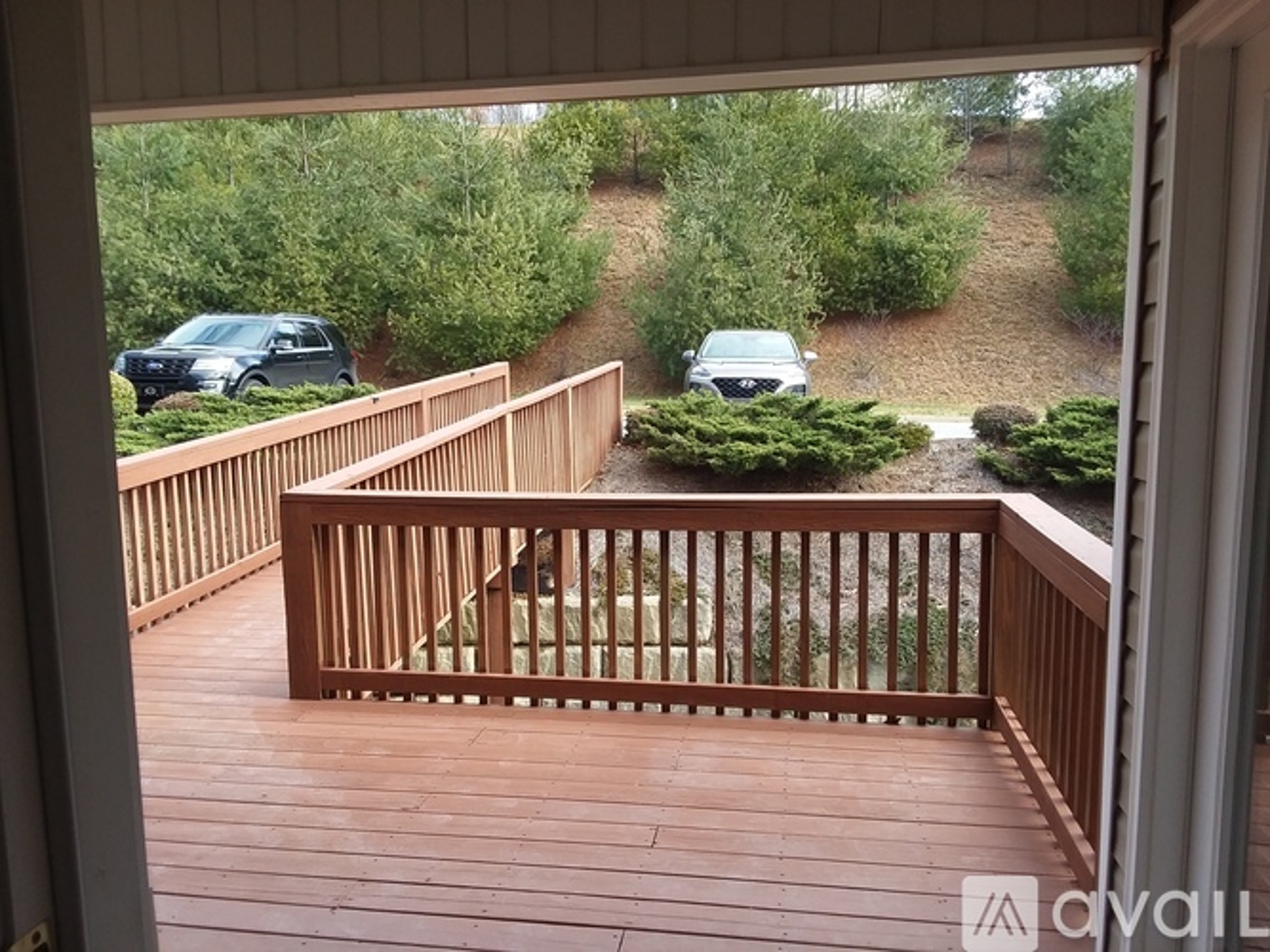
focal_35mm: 27
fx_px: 990
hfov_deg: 65.3
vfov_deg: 51.3
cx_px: 635
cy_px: 476
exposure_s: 1/232
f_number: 1.9
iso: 50
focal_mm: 2.91
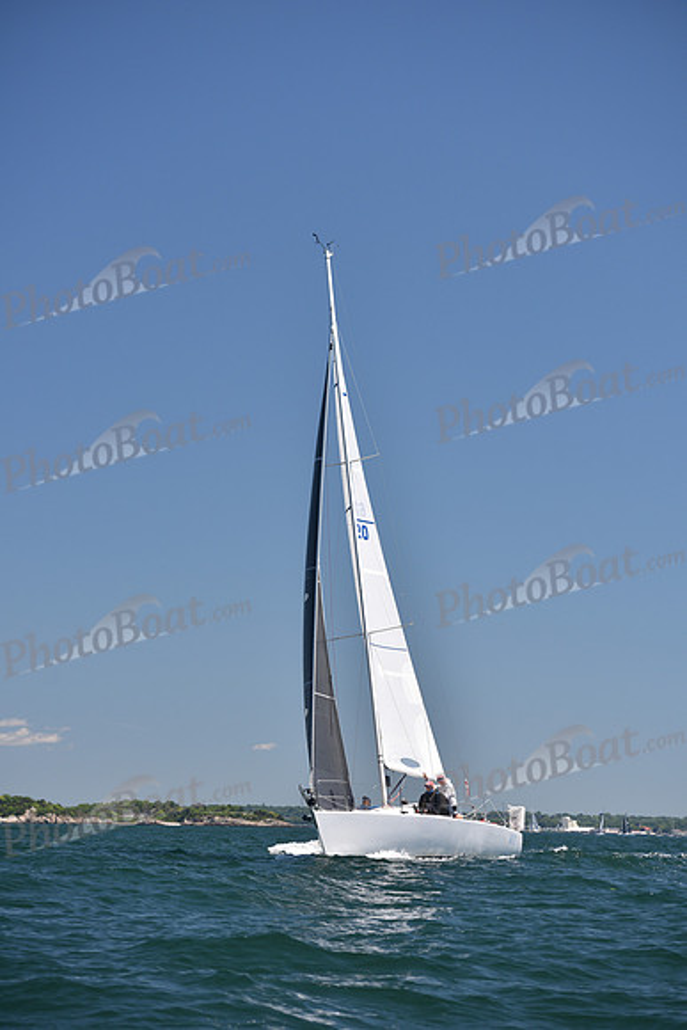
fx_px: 2918
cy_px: 515
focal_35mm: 102
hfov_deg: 13.4
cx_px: 344
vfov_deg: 20.0
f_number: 4
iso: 200
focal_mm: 102
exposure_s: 1/1000
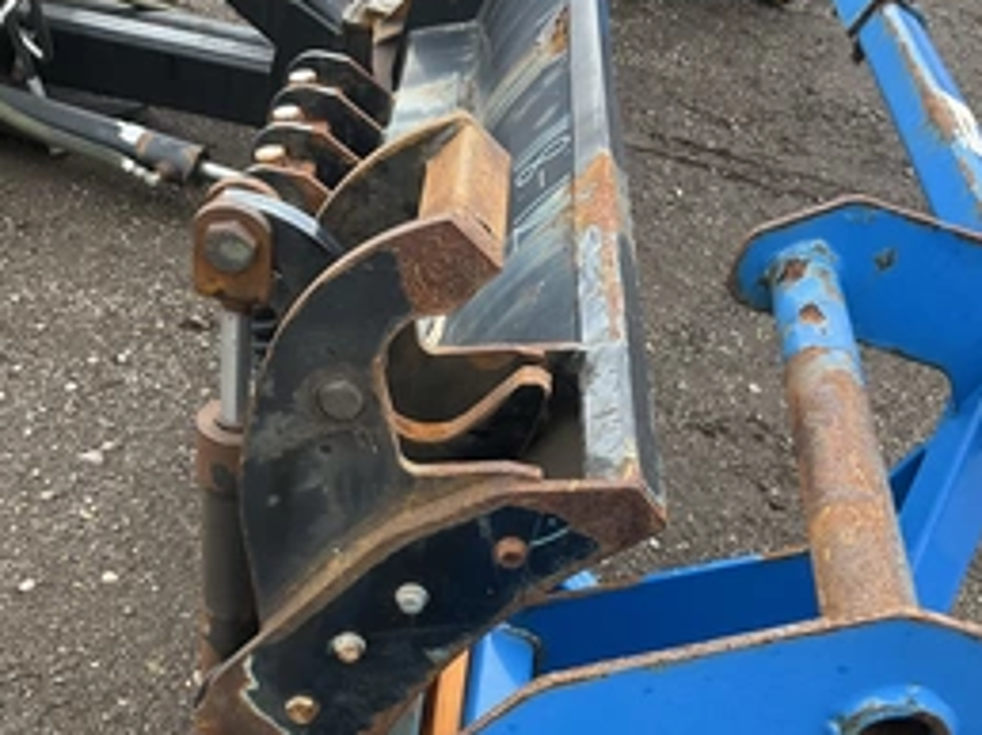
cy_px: 514
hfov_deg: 42.1
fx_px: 1275
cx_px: 449
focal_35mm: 45
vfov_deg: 31.8
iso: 32
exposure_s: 1/122
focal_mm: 3
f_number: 1.8
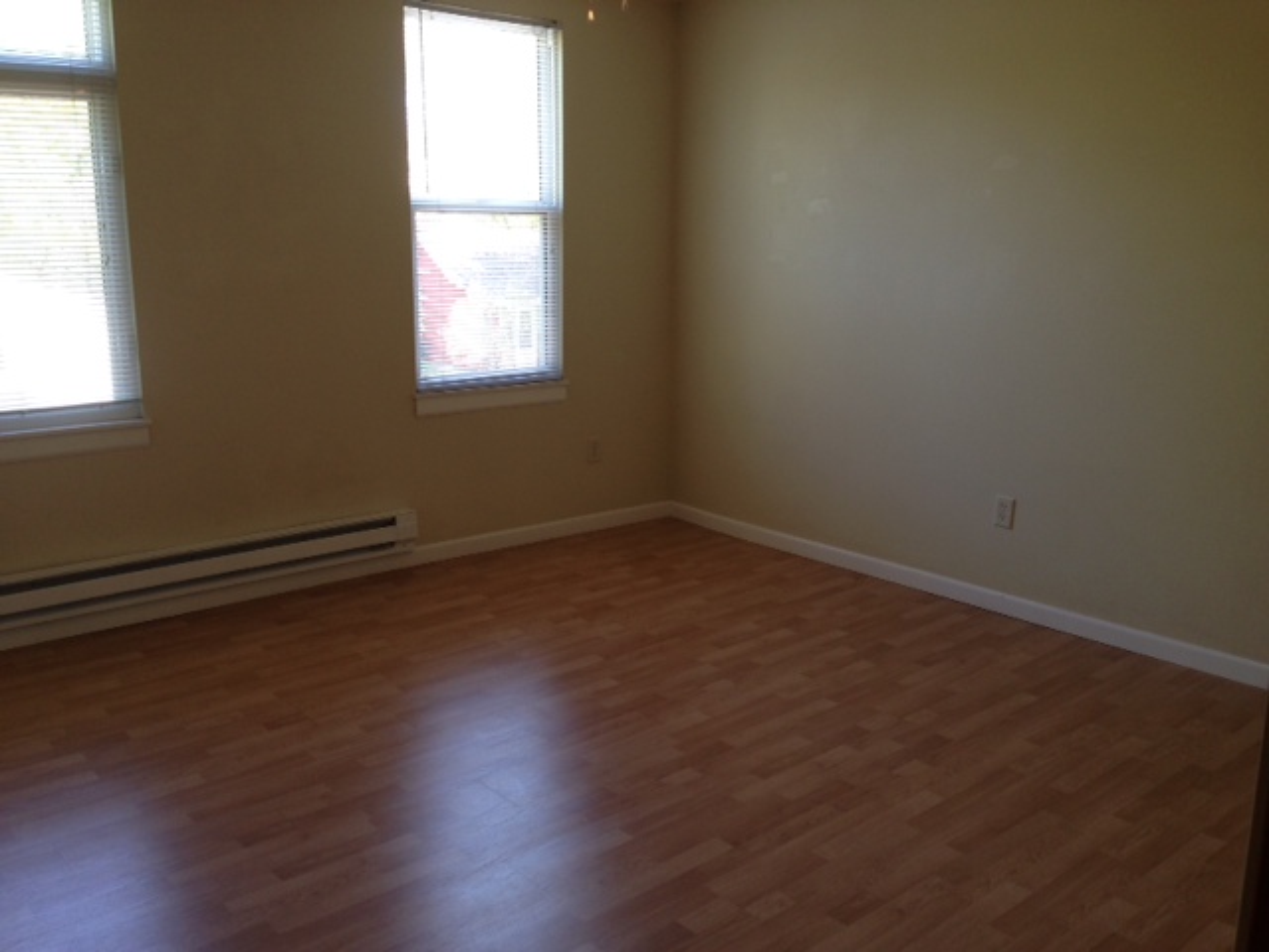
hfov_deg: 55.4
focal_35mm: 33
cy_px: 476
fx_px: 1210
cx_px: 634
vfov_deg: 42.9
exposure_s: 1/30
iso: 50
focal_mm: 4.12
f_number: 2.4
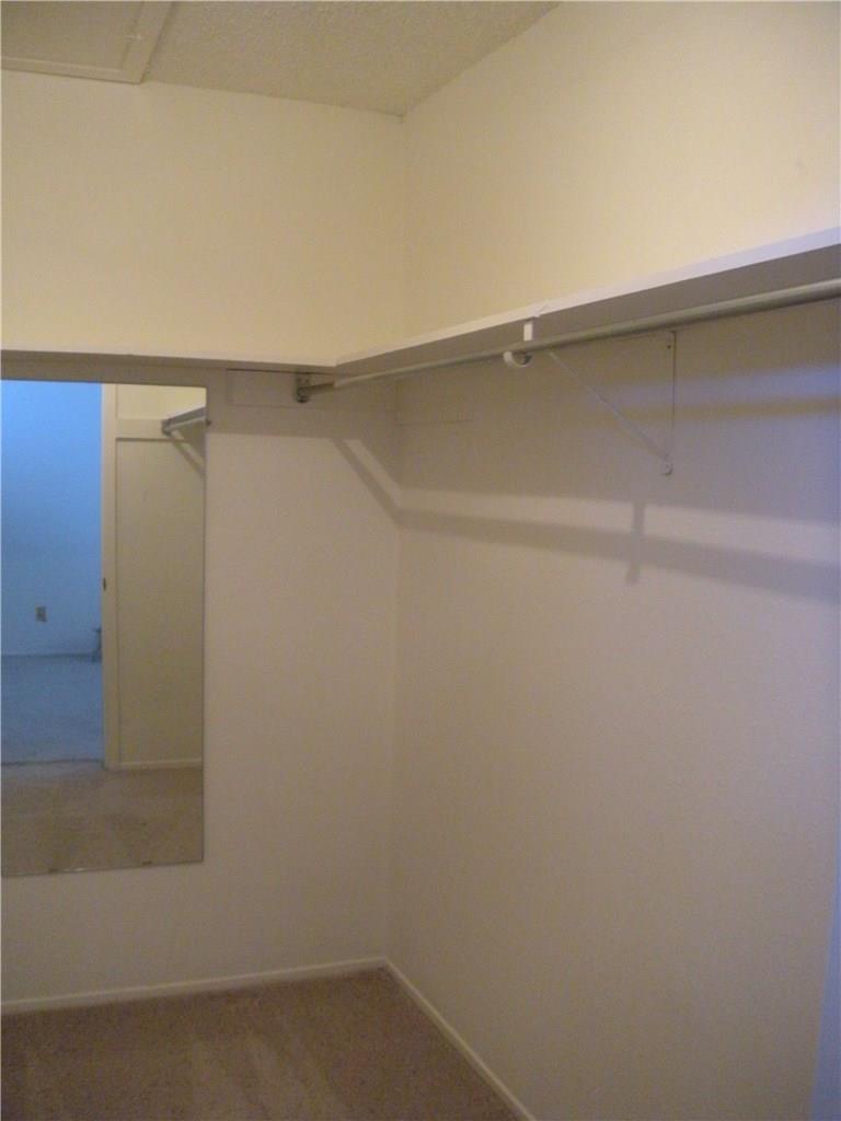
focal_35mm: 35
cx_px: 420
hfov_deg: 40.7
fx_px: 1134
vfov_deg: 52.6
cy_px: 560
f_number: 3.8
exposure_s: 1/34.6
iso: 400
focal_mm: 5.9
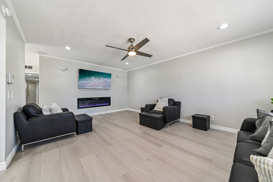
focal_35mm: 12
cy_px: 91
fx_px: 91
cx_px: 136
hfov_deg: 112.6
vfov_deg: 90.0
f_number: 8
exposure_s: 1/6
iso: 250
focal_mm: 12
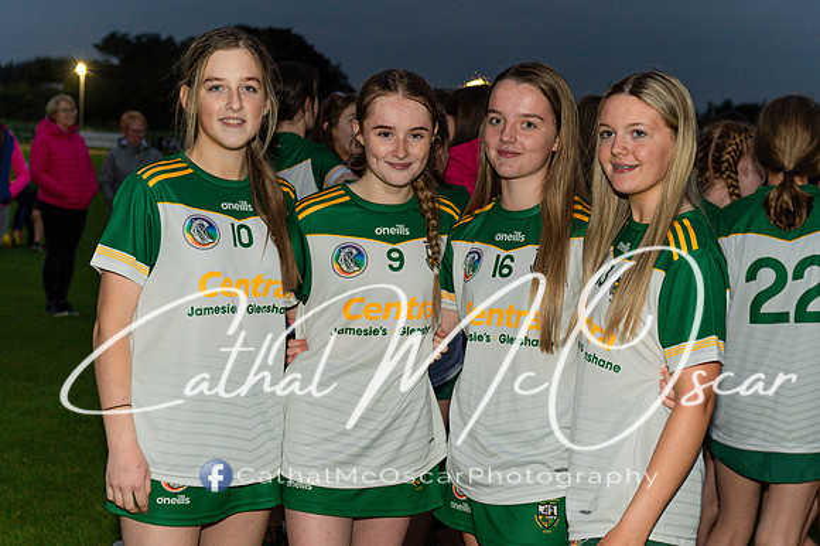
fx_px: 1438
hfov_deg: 31.8
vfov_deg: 21.5
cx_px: 467
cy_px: 286
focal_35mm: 63
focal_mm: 52
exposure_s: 1/125
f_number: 2.8
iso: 1600
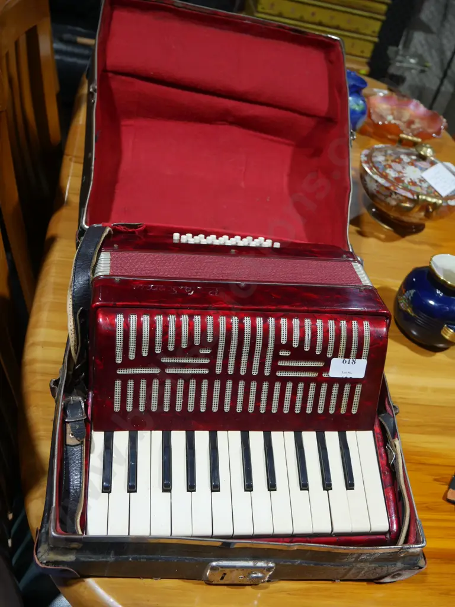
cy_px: 304
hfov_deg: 37.7
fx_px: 666
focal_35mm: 38
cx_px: 228
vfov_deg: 49.0
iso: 320
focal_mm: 19
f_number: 4.1
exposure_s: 1/60
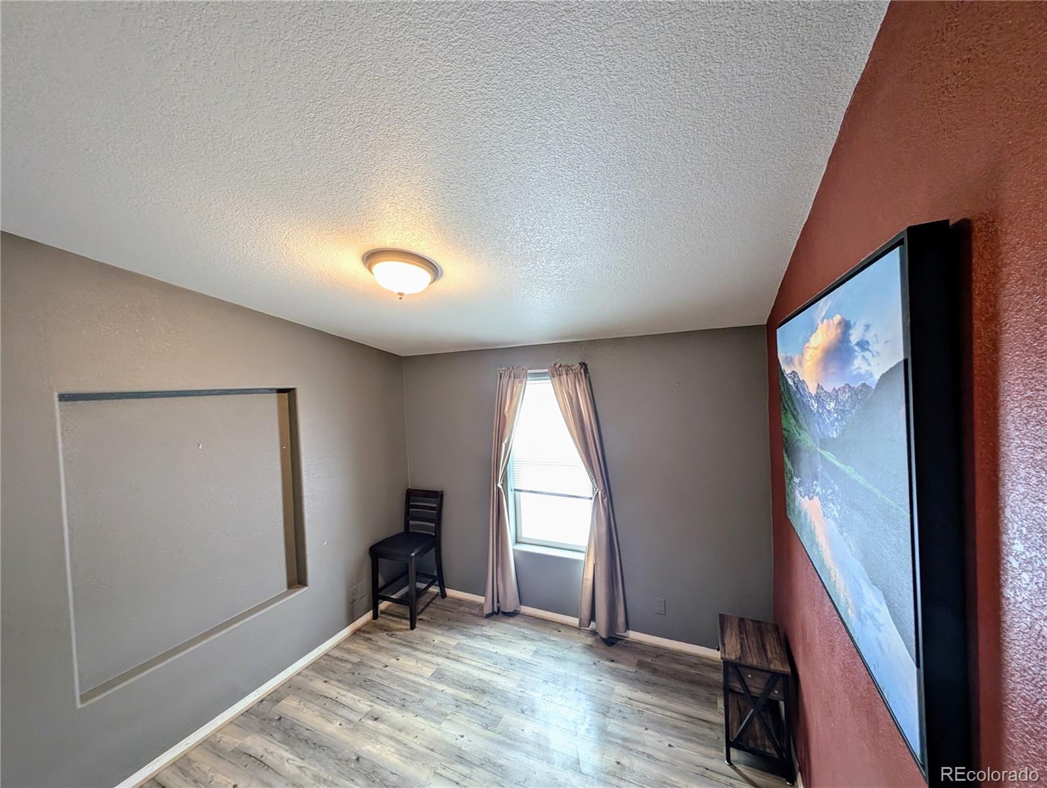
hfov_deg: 110.5
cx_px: 524
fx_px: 363
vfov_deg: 94.6
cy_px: 394
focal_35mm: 12
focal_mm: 2.23
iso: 135
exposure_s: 1/40
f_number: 1.95
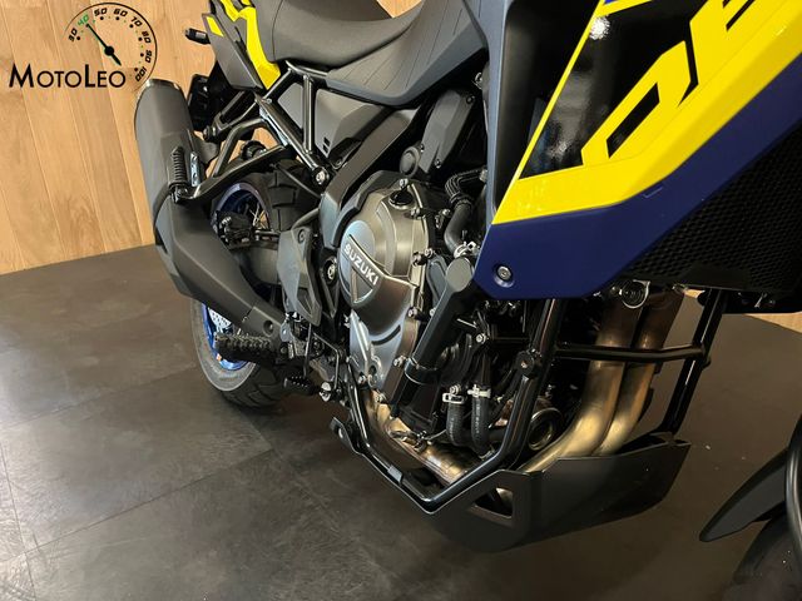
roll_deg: +2.4
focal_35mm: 26
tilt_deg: -22.7
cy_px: 300
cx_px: 401
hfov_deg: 67.3
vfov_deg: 53.1
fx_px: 602
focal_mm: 5.1
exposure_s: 1/25
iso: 640
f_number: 1.6
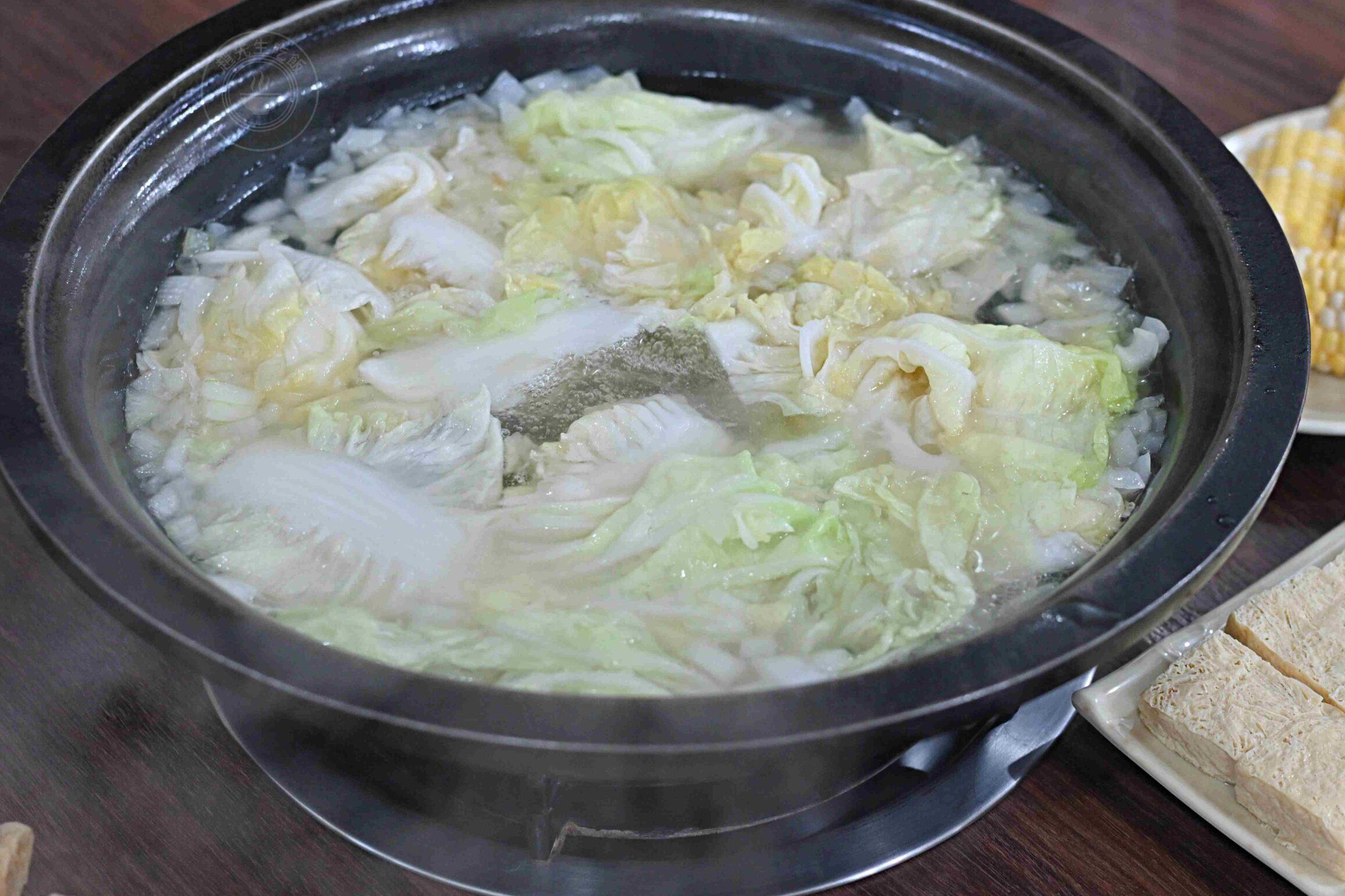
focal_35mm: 83
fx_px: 3101
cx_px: 698
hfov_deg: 24.5
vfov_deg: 16.5
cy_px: 409
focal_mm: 50
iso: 900
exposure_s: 1/200
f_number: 3.2
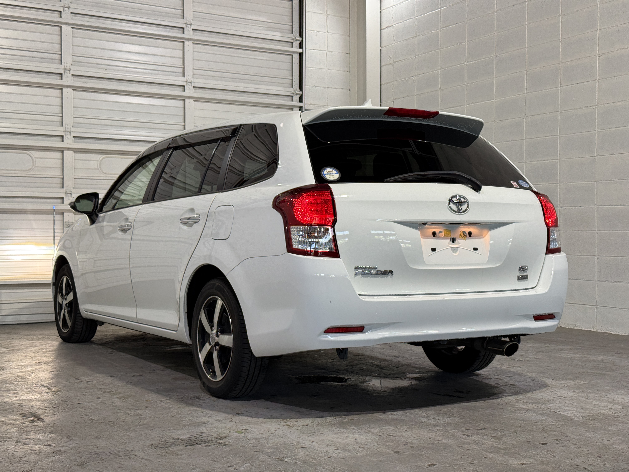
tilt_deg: -0.2
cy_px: 236
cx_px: 314
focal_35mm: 48
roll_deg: -0.4
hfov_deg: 39.7
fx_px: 872
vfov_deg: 30.3
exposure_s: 1/60
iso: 64
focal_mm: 6.76
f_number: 1.78
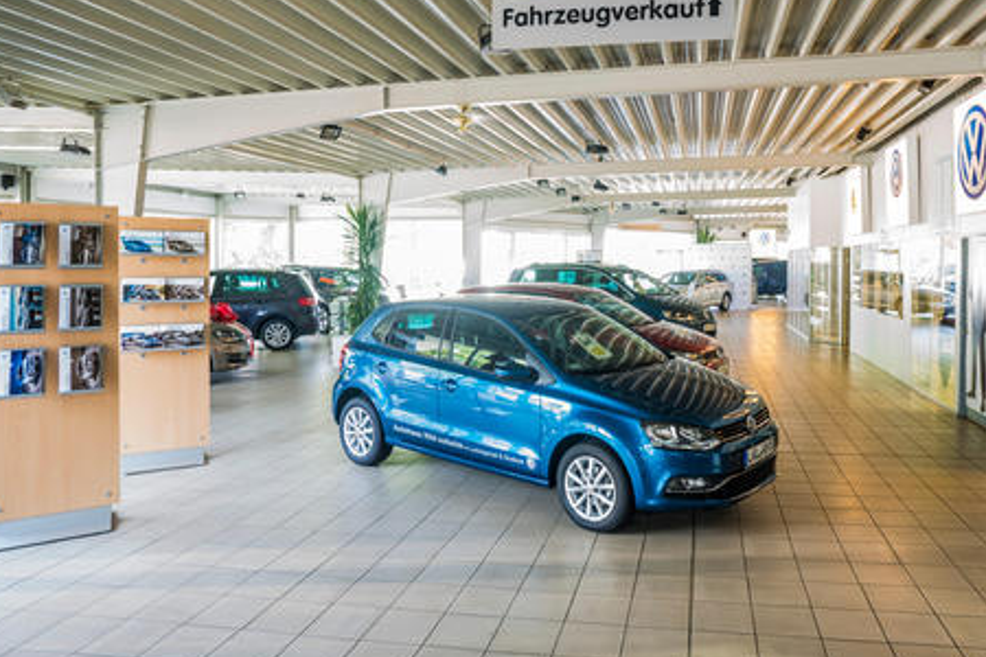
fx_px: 657
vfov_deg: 52.8
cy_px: 267
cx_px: 609
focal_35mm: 24
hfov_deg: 72.7
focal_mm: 18
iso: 100
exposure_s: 1.6
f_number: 7.1
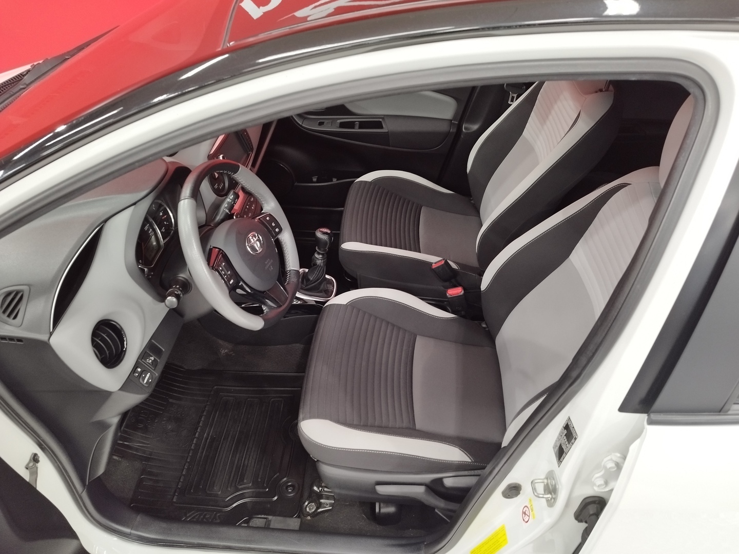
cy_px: 277
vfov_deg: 54.9
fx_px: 534
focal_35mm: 25
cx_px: 370
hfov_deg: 69.4
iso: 310
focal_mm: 5.95
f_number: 1.89
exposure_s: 1/33.3
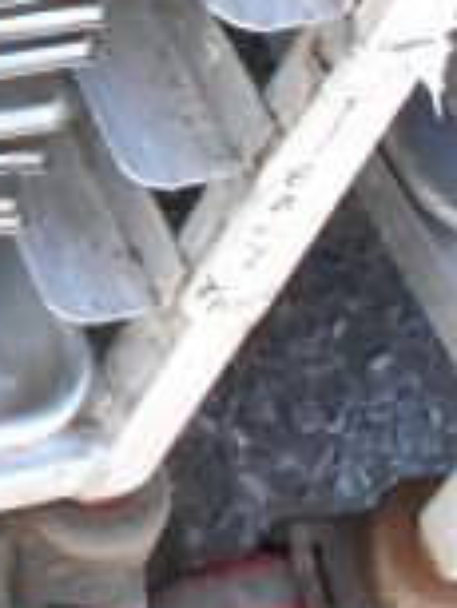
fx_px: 2725
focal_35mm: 155
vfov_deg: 11.5
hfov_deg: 8.6
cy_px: -578
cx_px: -680
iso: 6400
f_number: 14
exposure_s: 1/800
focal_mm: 18
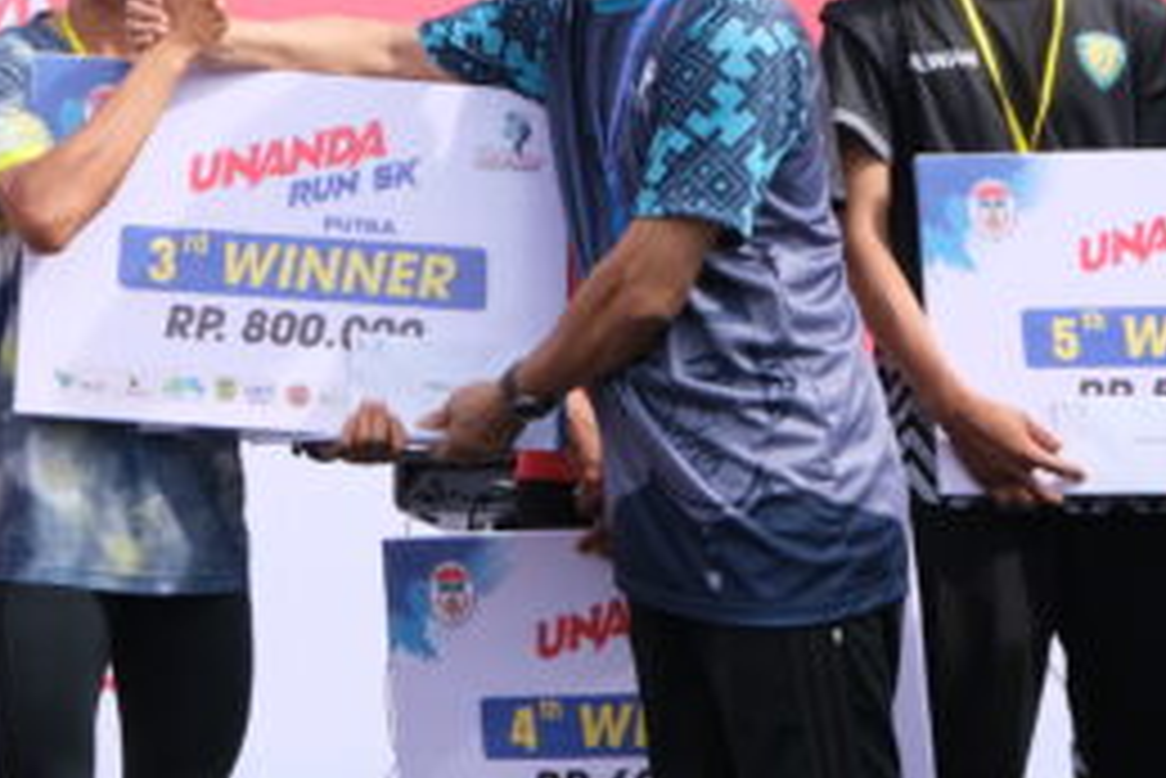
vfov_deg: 14.5
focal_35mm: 92
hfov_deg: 21.5
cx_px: 54
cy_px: -81
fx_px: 2981
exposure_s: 1/600
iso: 320
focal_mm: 20.9
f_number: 5.6
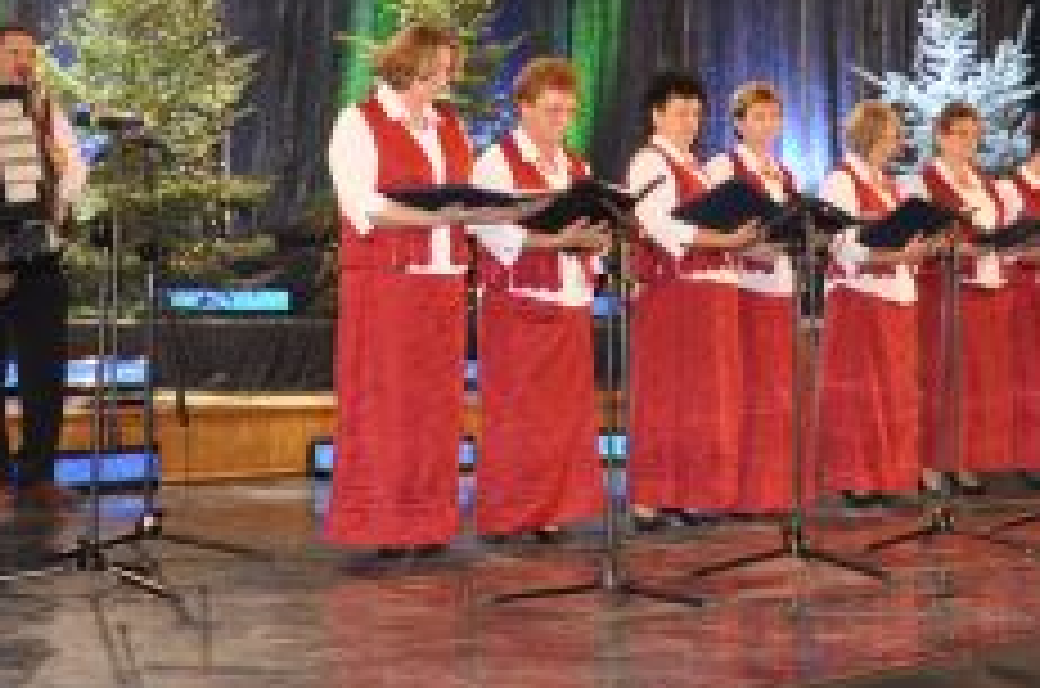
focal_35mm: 87
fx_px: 2519
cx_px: 882
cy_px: 124
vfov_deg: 15.5
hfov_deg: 22.9
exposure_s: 1/60
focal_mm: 21
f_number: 3.8
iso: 640
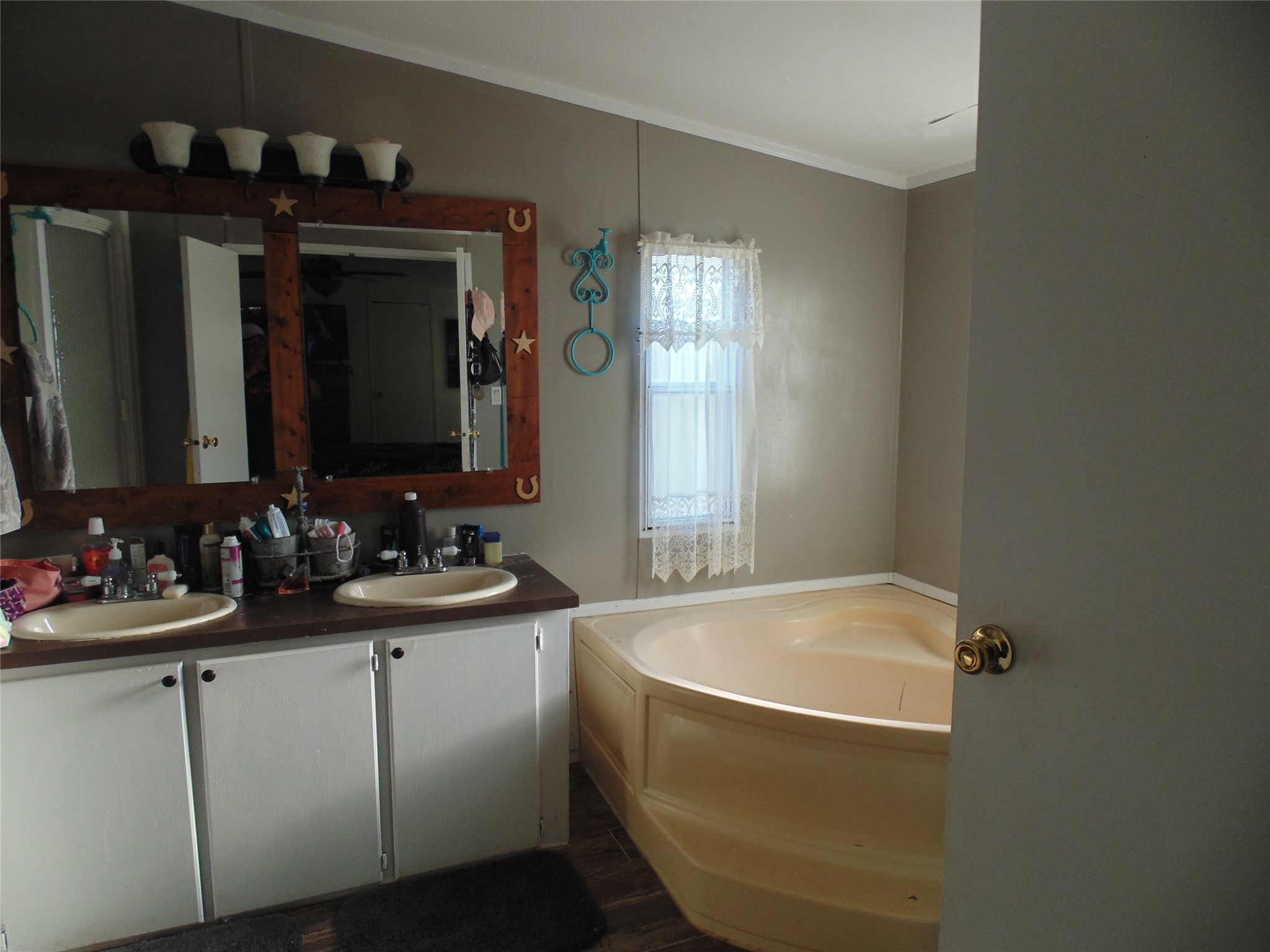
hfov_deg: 76.4
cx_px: 635
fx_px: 807
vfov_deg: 61.1
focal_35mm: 22
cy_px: 476
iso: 80
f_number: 3.1
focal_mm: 4
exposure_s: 1/40
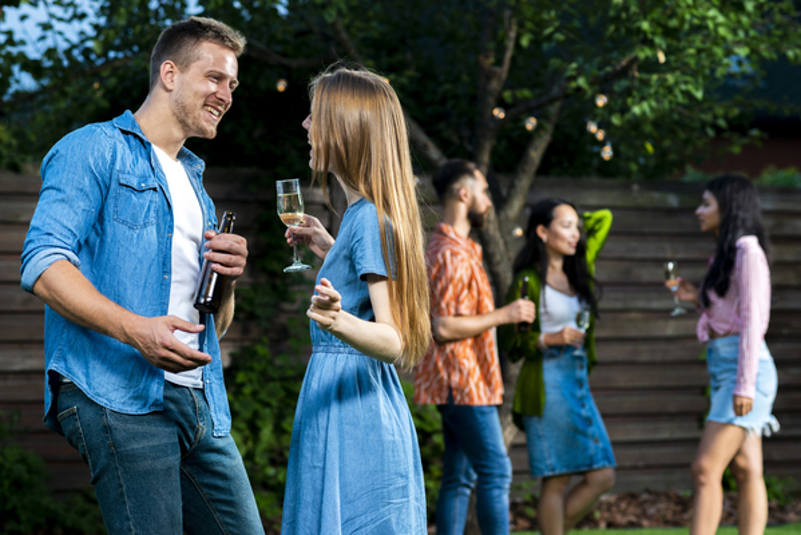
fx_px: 1892
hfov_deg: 23.9
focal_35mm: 85
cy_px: 268
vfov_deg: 16.1
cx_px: 400
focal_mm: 85
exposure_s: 1/160
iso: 320
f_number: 4
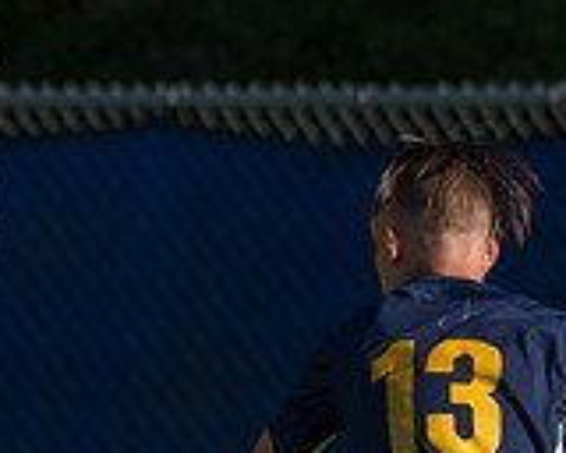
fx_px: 11391
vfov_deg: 2.3
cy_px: 614
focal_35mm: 680
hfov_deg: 2.8
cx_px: 386
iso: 320
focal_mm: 200
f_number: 5.6
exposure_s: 1/2000
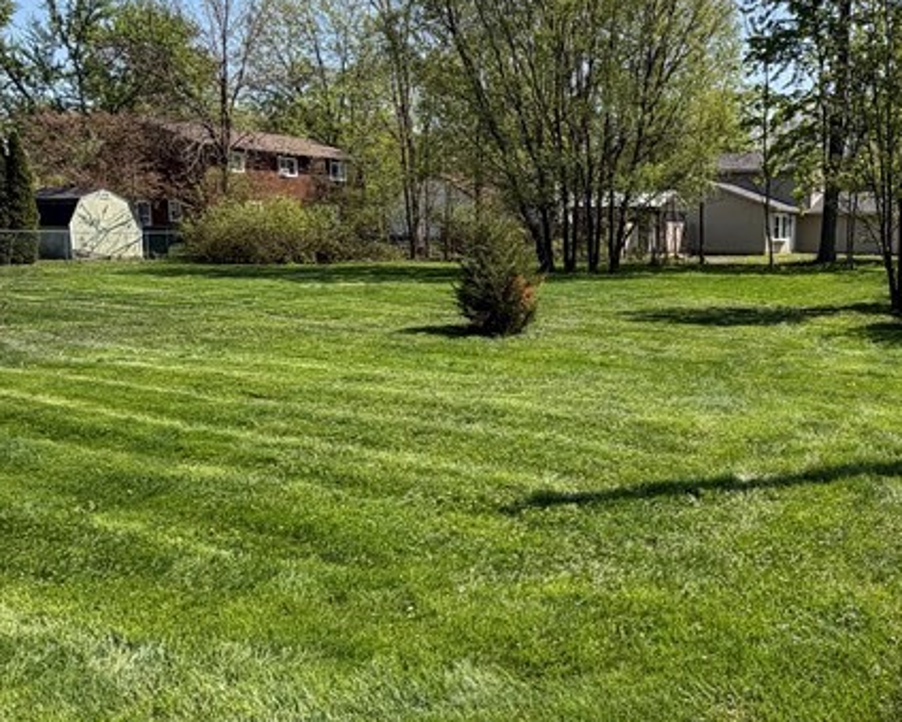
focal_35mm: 33
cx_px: 642
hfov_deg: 52.5
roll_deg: -2.1
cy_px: 377
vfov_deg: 44.5
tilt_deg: -9.3
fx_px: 881
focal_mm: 2.22
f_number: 2.2
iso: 25
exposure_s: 1/770
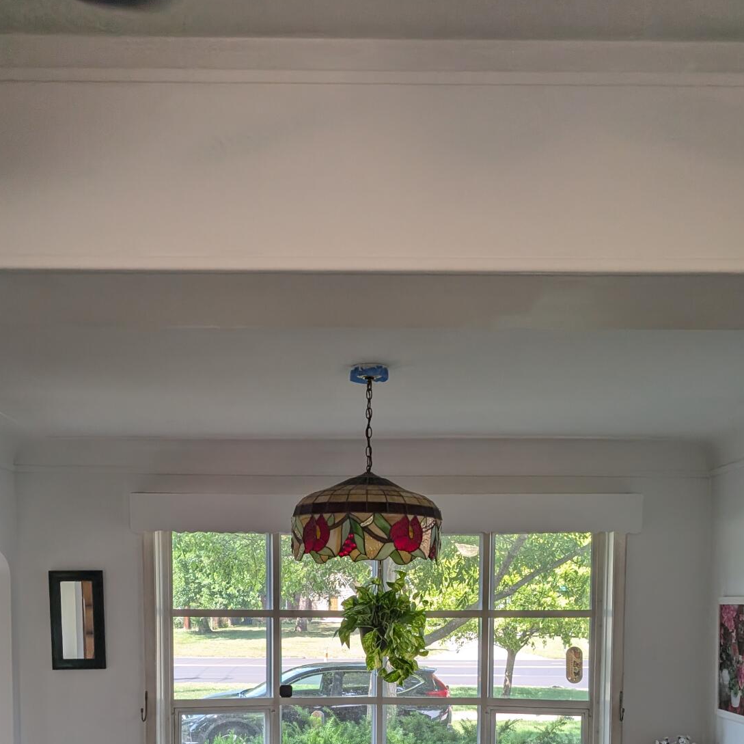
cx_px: 346
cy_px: 665
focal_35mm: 39
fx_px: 948
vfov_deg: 39.8
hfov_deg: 42.8
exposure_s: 1/120
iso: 71
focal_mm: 6.9
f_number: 1.68
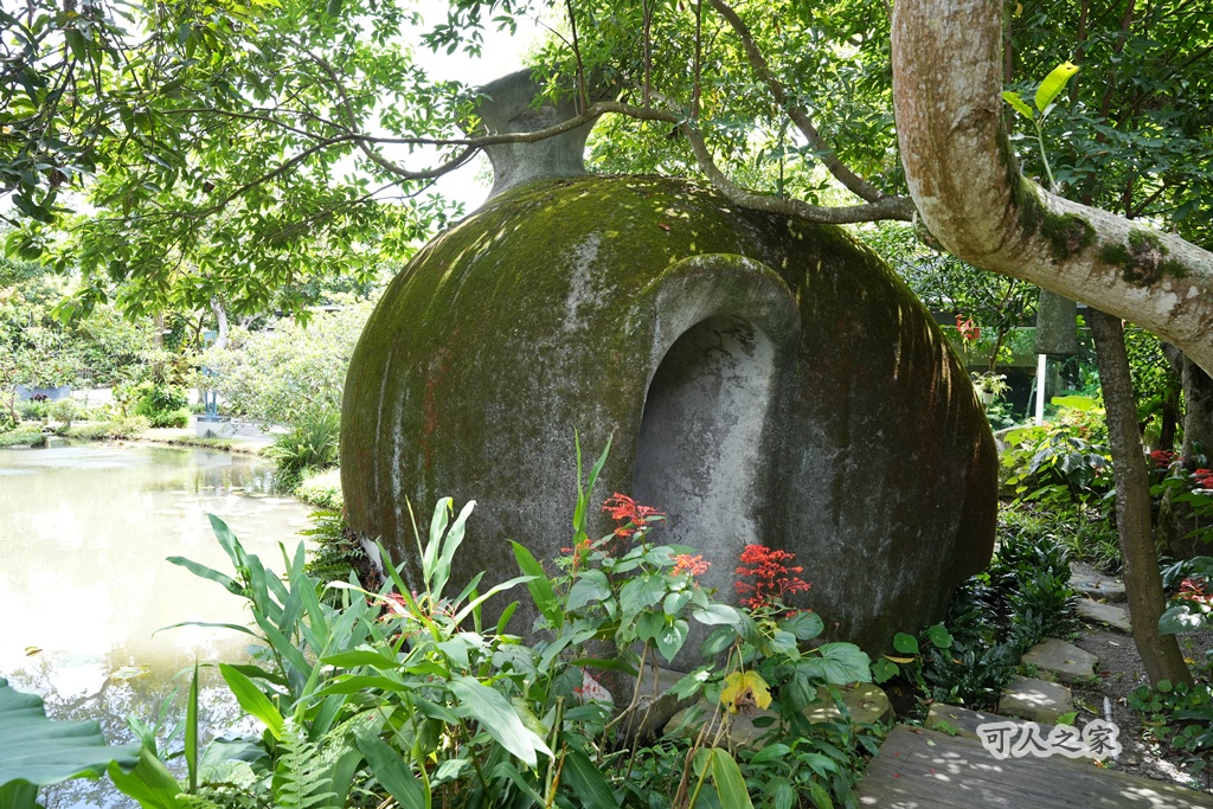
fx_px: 809
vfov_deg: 53.1
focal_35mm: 24
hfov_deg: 73.7
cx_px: 606
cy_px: 404
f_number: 7.1
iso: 1000
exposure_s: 1/160
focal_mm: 24
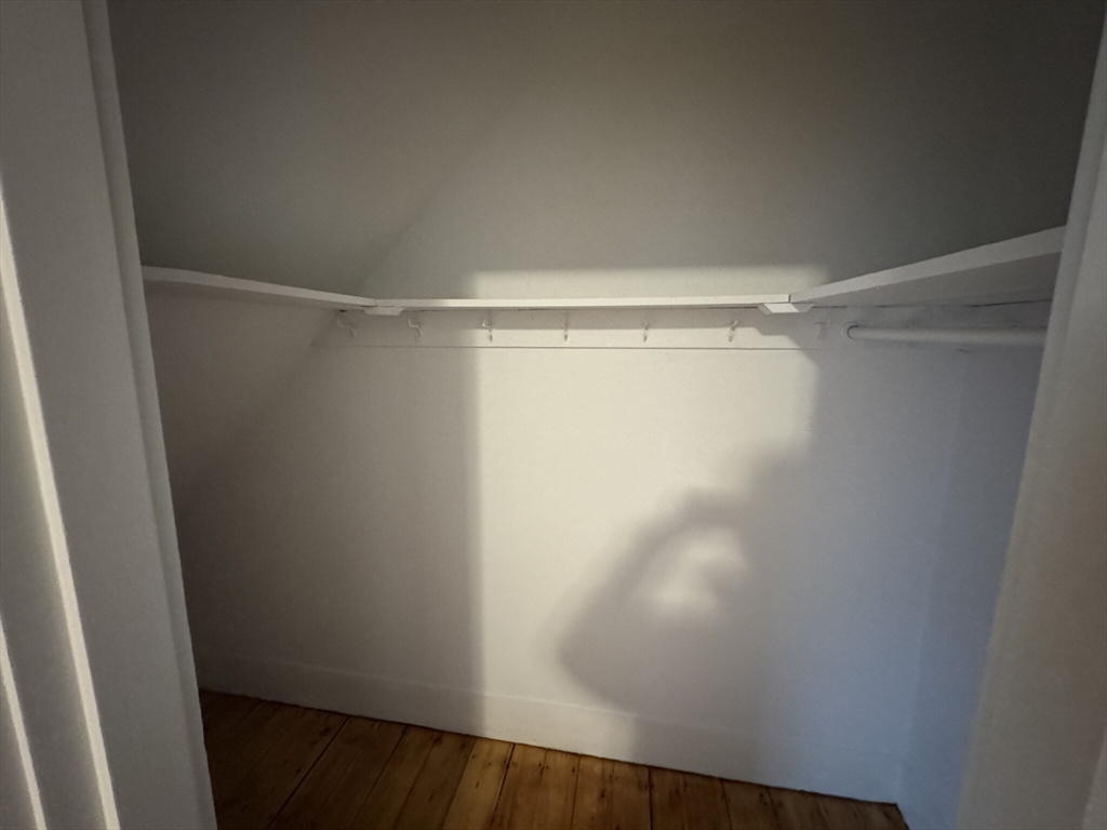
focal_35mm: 14
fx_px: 448
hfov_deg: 102.1
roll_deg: -0.2
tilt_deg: -10.2
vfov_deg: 85.7
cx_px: 554
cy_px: 415
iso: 1000
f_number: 2.2
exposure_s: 1/40
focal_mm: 2.22
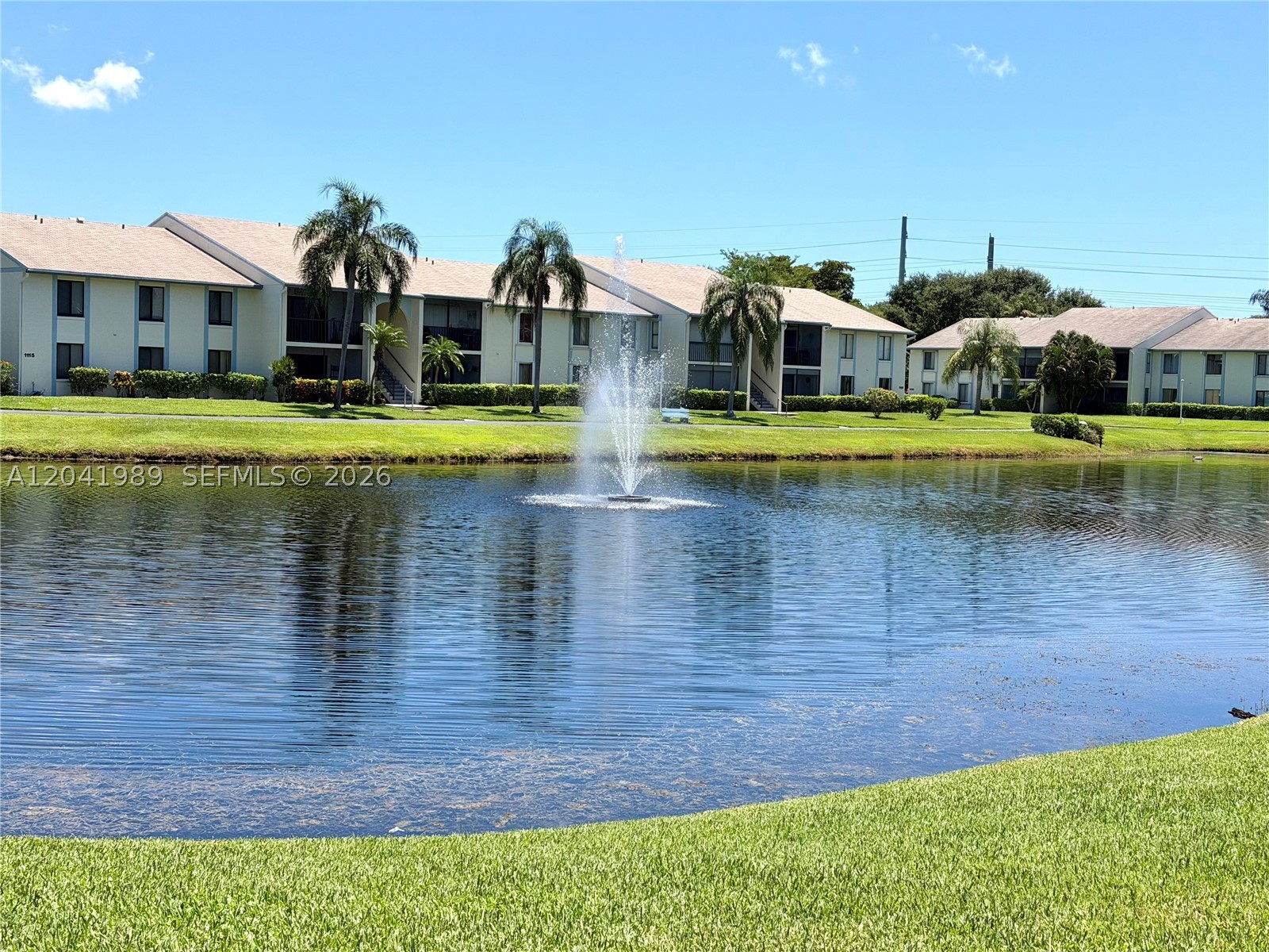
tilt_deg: -2.6
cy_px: 476
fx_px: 1760
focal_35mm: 48
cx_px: 634
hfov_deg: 39.7
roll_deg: -1.5
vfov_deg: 30.3
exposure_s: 1/3096
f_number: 1.78
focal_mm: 6.76
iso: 64
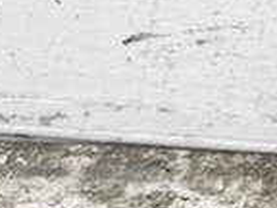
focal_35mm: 102
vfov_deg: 14.5
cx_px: 556
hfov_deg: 15.4
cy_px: 141
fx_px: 816
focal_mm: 5.4
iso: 400
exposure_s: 1/100
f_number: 1.8
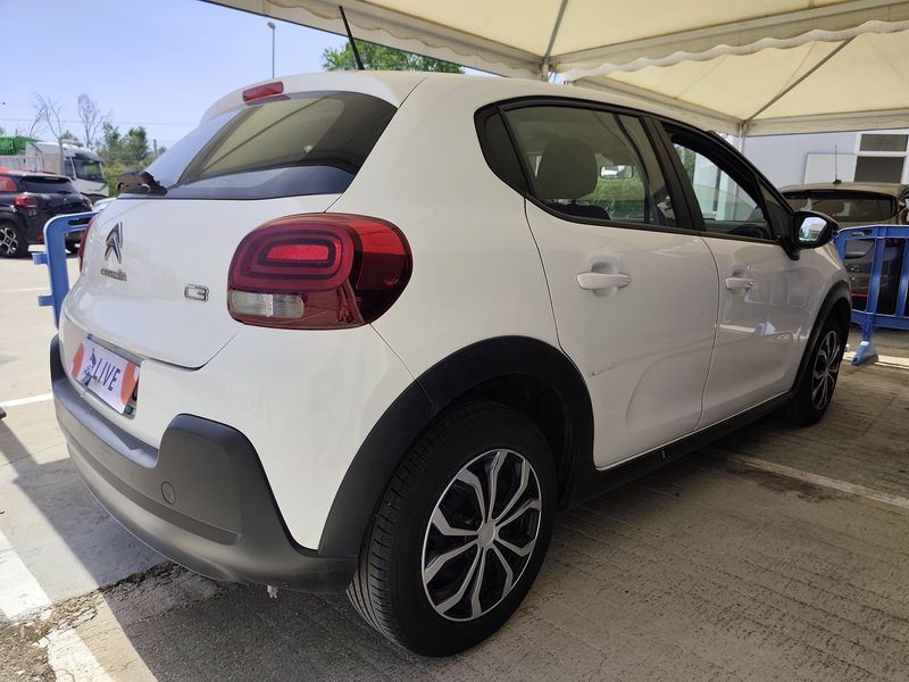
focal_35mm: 23
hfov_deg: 73.9
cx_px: 454
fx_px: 604
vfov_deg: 58.9
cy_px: 341
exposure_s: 1/940
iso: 50
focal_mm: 6.19
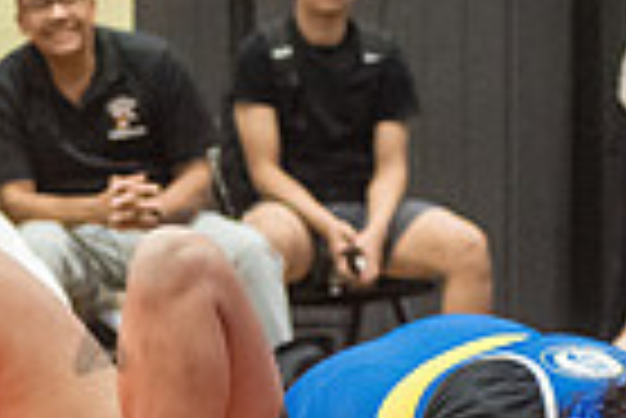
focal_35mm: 361
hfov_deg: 5.7
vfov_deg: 3.8
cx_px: 99
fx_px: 6284
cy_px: 294
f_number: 3.5
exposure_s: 1/400
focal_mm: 80
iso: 8000
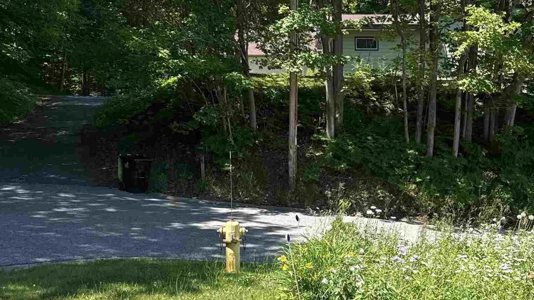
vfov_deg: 22.4
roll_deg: +0.6
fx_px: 750
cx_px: 371
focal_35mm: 53
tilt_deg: -7.1
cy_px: 230
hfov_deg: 38.6
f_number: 1.78
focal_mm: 6.76
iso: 80
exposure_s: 1/1689
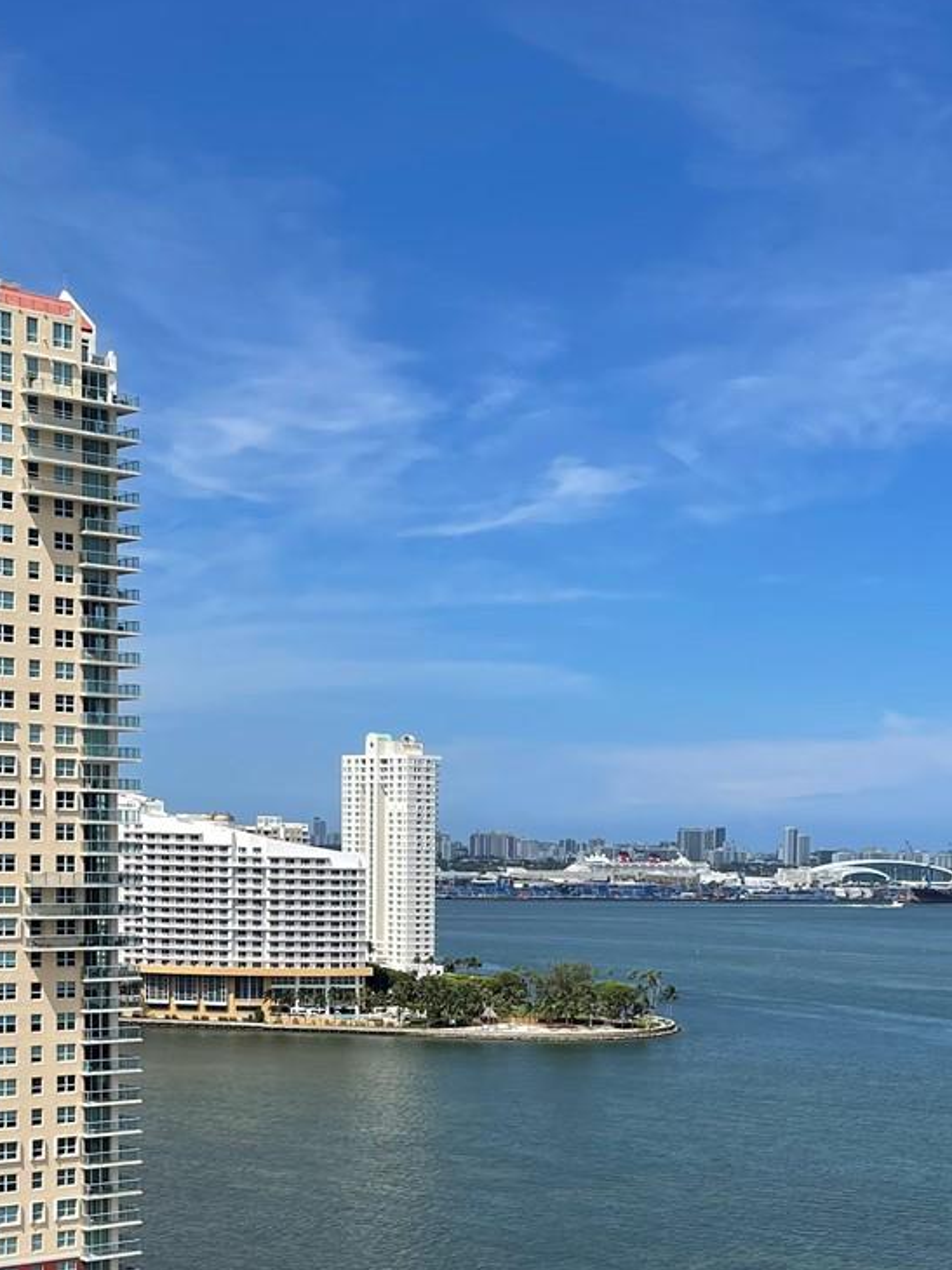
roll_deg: -1.4
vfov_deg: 32.9
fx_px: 2091
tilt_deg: -4.8
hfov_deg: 25.3
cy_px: 1006
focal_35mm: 57
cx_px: 731
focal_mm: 5.1
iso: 32
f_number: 1.6
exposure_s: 1/4717
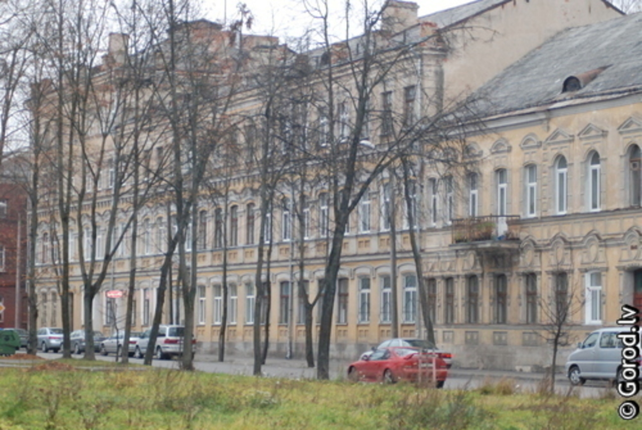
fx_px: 1876
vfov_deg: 13.1
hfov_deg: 19.4
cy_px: 215
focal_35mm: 105
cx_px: 321
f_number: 4
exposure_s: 1/90
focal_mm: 70
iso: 1000
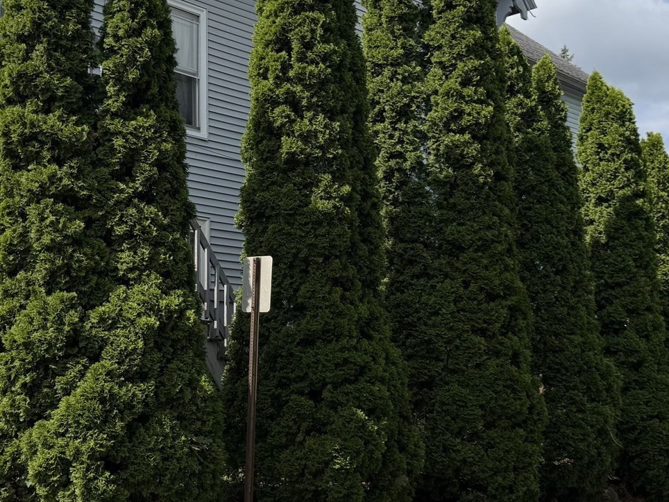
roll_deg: +0.9
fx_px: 986
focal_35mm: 51
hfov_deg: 37.0
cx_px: 212
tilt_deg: +10.4
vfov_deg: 28.5
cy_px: 202
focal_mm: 6.76
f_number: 1.78
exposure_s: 1/3953
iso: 80
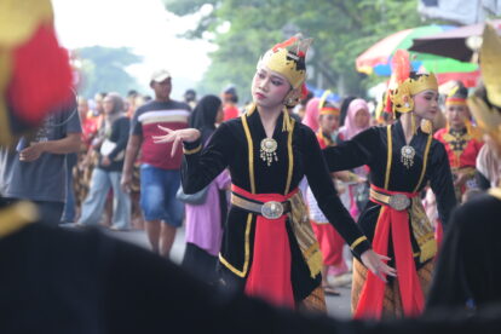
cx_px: 250
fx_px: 2018
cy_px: 167
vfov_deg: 9.5
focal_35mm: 145
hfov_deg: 14.2
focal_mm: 145
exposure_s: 1/200
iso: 640
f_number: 6.3
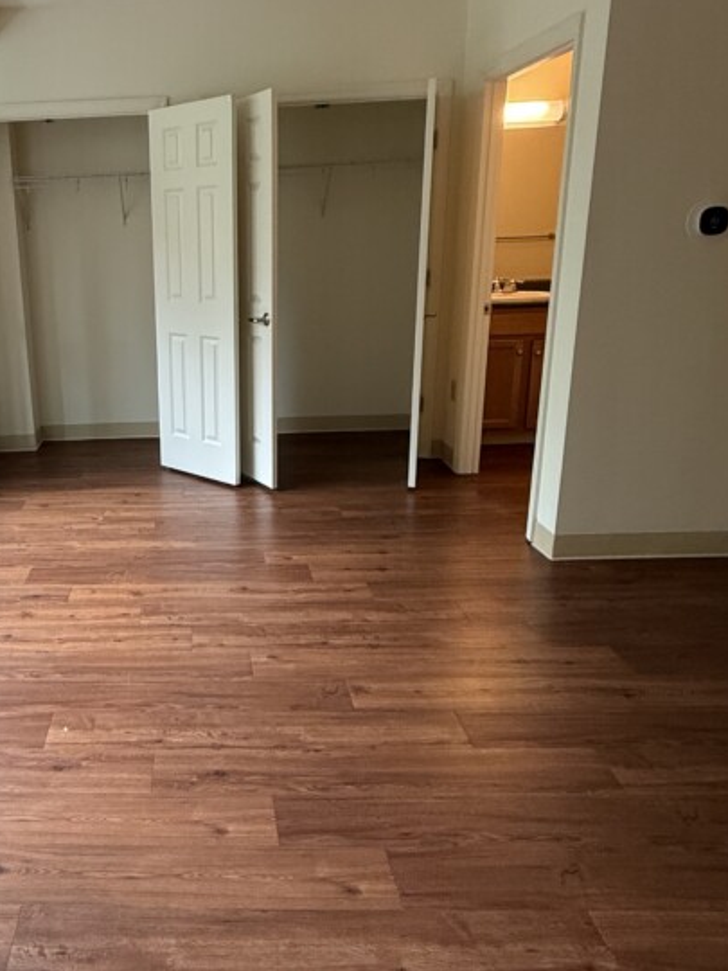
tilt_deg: -14.7
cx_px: 144
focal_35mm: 28
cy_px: 448
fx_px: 785
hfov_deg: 47.0
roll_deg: +2.8
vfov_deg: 63.4
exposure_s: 1/120
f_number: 2.2
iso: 250
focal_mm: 2.22
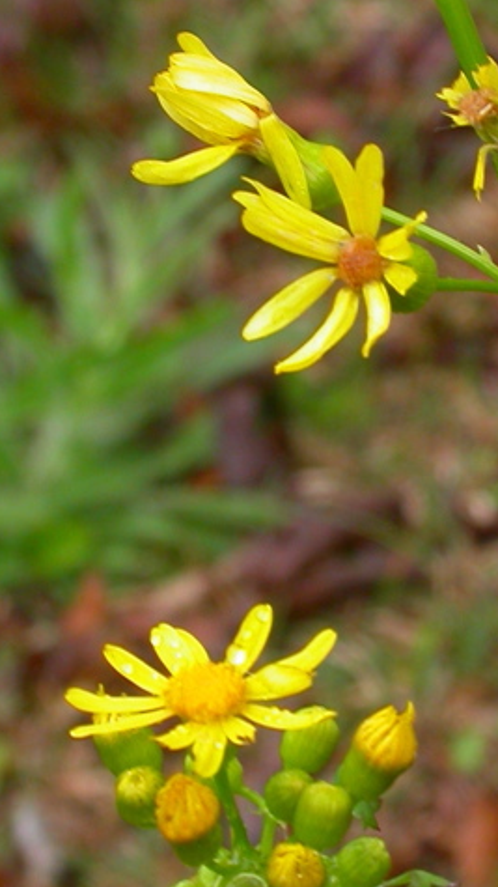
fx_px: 4204
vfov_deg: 12.0
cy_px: 304
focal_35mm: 179
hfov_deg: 6.8
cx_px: 494
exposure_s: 1/65.5
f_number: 5
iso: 100
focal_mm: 16.2
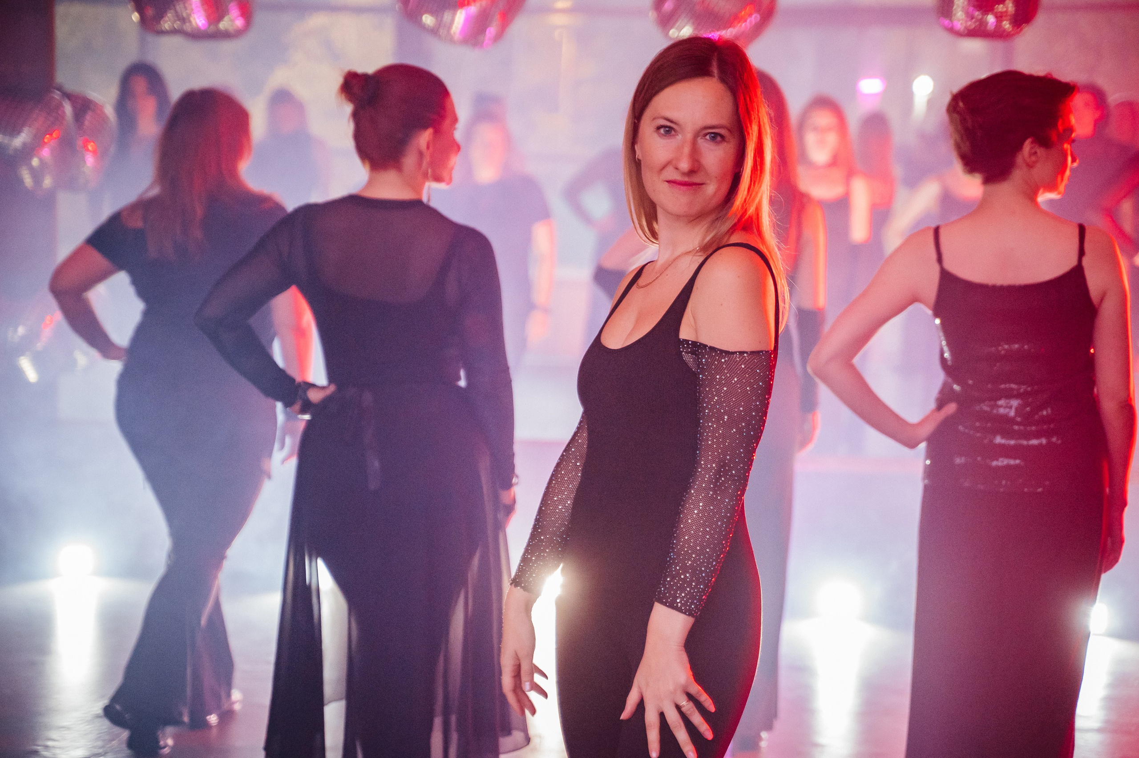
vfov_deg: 19.0
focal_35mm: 72
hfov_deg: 28.2
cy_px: 379
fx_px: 2268
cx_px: 570
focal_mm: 68
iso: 8000
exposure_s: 1/60
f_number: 2.8
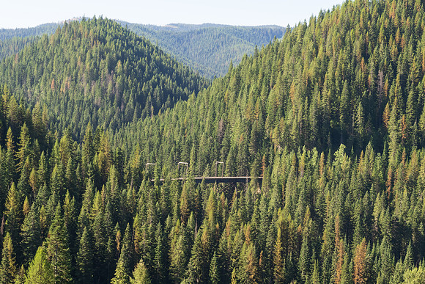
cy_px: 142
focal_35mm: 70
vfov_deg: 19.5
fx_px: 827
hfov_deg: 28.8
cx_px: 212
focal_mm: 70
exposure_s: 1/125
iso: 1000
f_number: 18
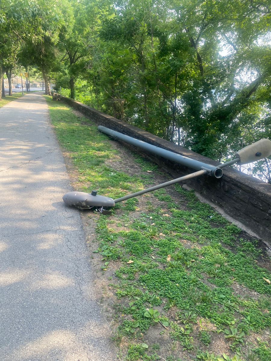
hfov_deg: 53.1
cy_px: 180
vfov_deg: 67.3
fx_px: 271
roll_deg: -1.2
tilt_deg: -12.1
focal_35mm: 26
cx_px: 136
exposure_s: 1/333
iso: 32
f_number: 1.8
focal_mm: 4.25
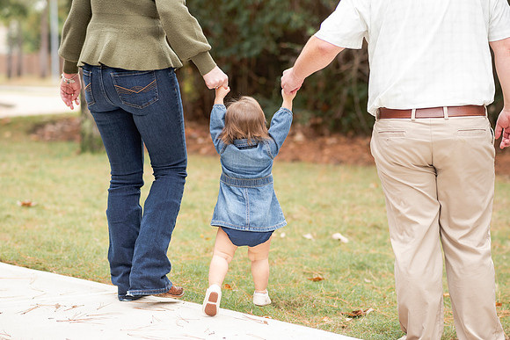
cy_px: 195
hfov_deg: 20.7
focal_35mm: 99
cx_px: 250
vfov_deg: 13.9
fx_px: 1397
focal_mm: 85
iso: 320
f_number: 2.5
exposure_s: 1/800
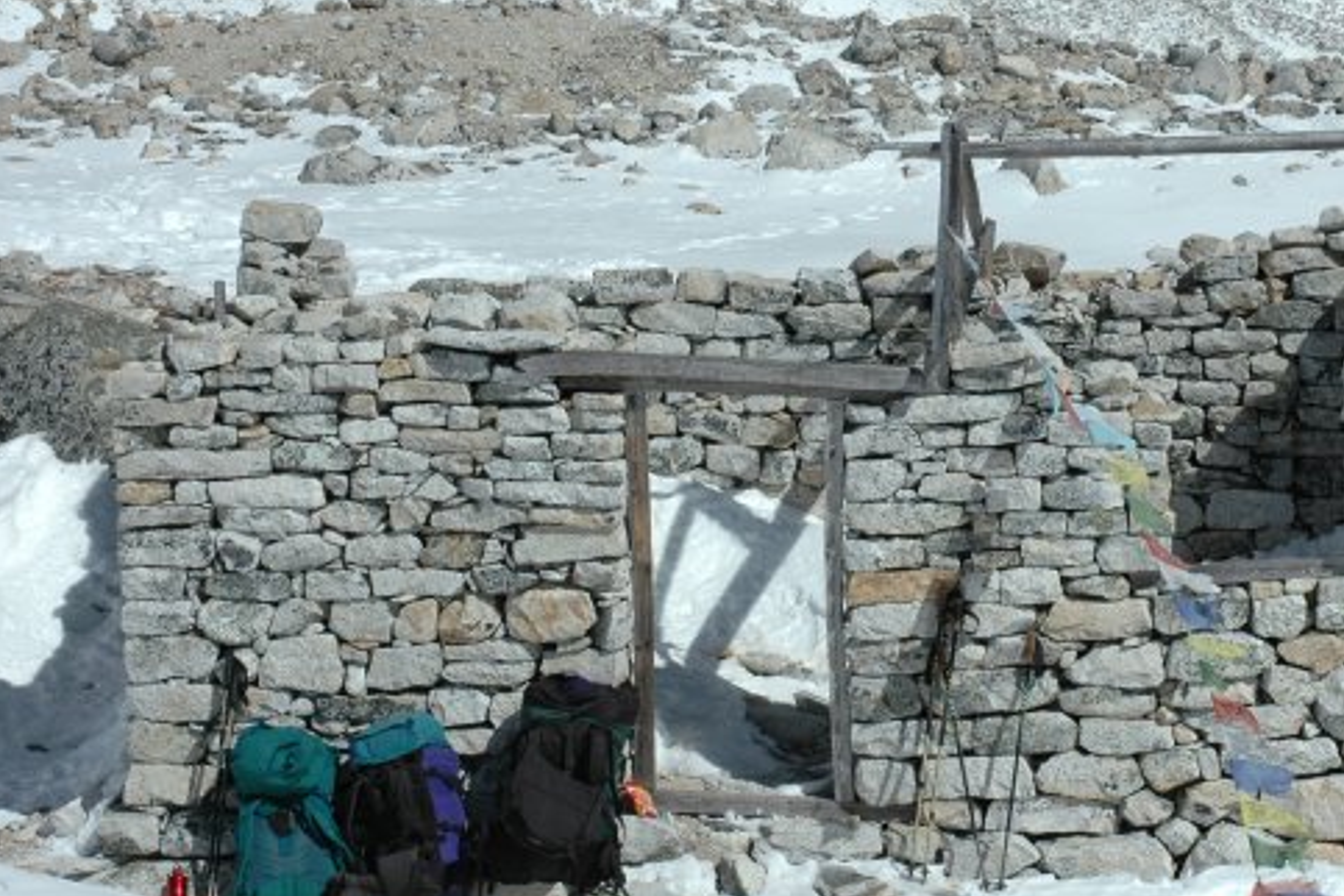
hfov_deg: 23.8
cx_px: 924
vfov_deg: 16.1
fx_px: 3173
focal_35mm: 85
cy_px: 481
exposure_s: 1/640
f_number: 13
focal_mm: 38
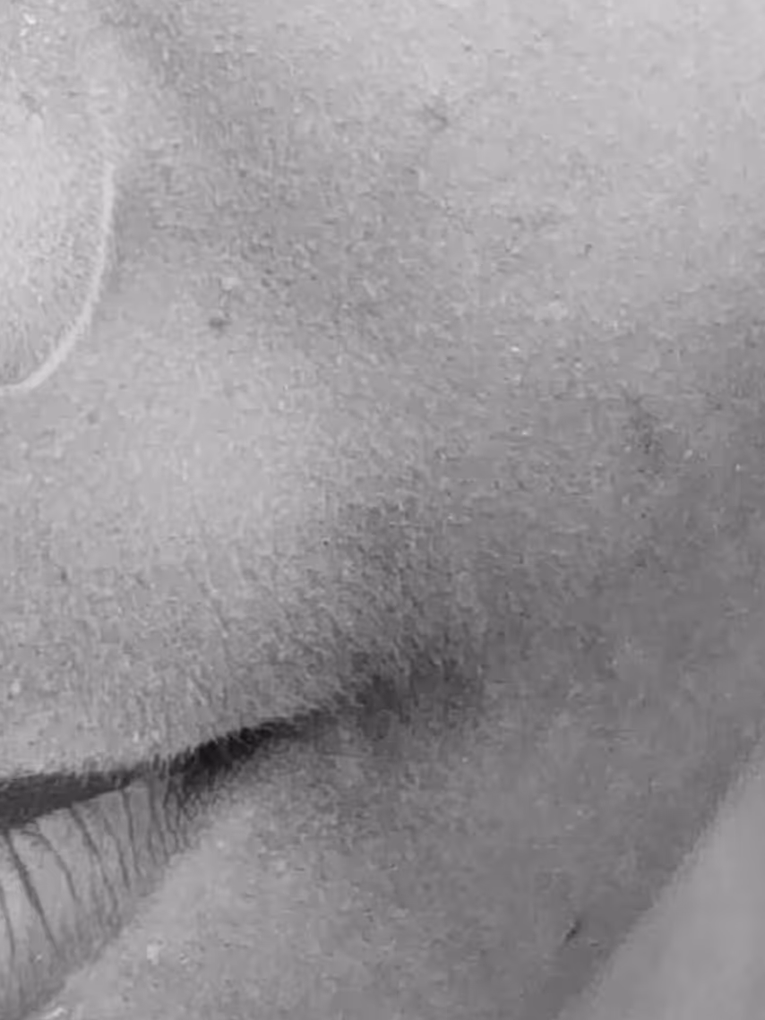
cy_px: -321
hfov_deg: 11.8
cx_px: -321
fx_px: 3566
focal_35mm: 121
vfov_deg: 15.5
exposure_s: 1/270
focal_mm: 6.4
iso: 12
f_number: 1.8
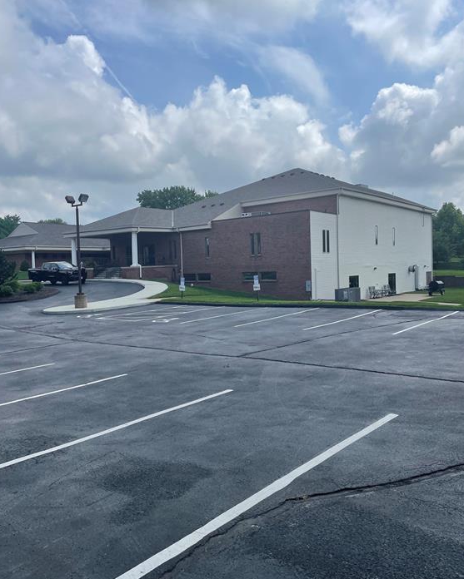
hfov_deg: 51.5
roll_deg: +2.4
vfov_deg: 62.2
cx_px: 232
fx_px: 481
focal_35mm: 28
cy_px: 292
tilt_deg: -0.8
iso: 32
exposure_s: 1/5051
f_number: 1.6
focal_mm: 4.2
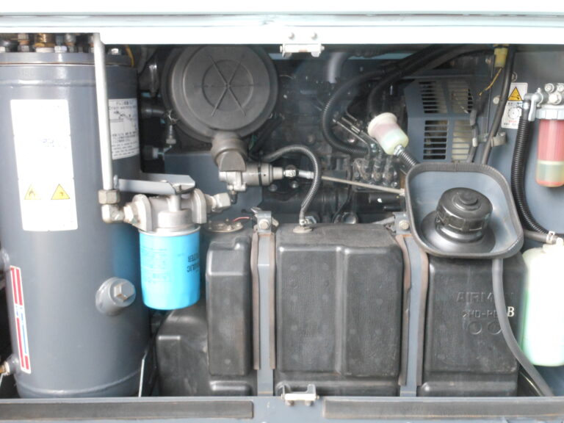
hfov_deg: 55.4
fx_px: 538
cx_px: 282
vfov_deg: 42.9
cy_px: 212
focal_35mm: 33
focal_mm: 5.9
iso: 400
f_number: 4
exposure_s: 1/30
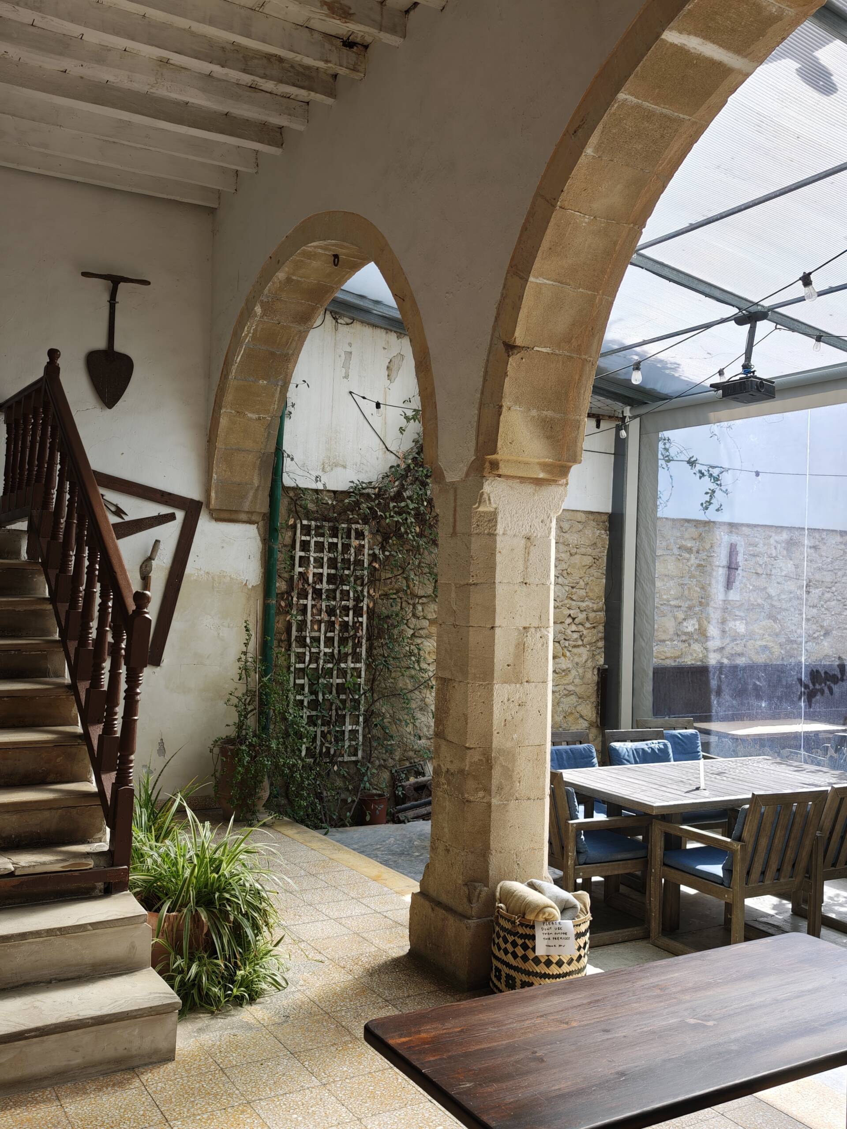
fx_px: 979
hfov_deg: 46.8
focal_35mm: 30
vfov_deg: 60.0
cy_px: 564
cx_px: 424
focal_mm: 8.72
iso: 50
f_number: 1.63
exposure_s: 1/113
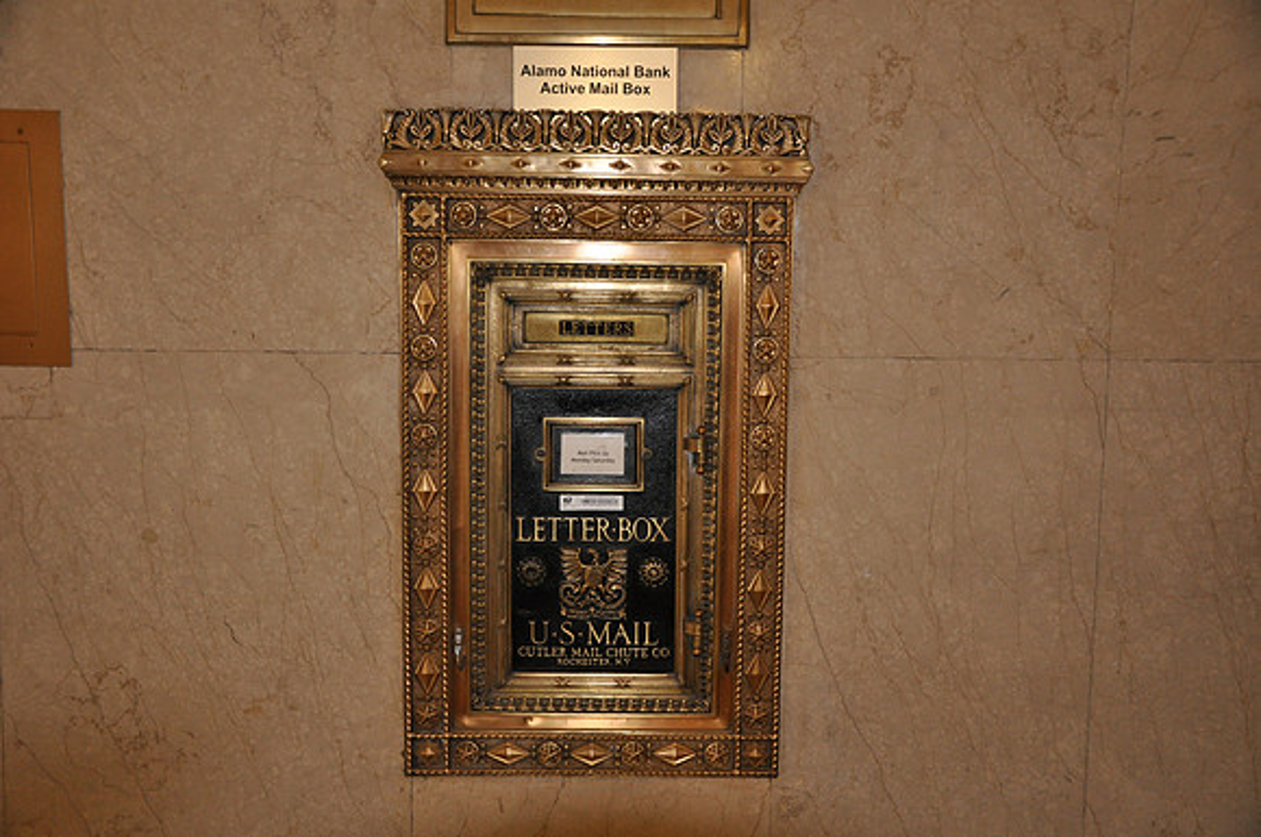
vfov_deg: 35.4
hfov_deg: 51.3
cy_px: 418
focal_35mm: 38
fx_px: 1312
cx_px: 630
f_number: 4
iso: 800
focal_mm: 25
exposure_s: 1/60
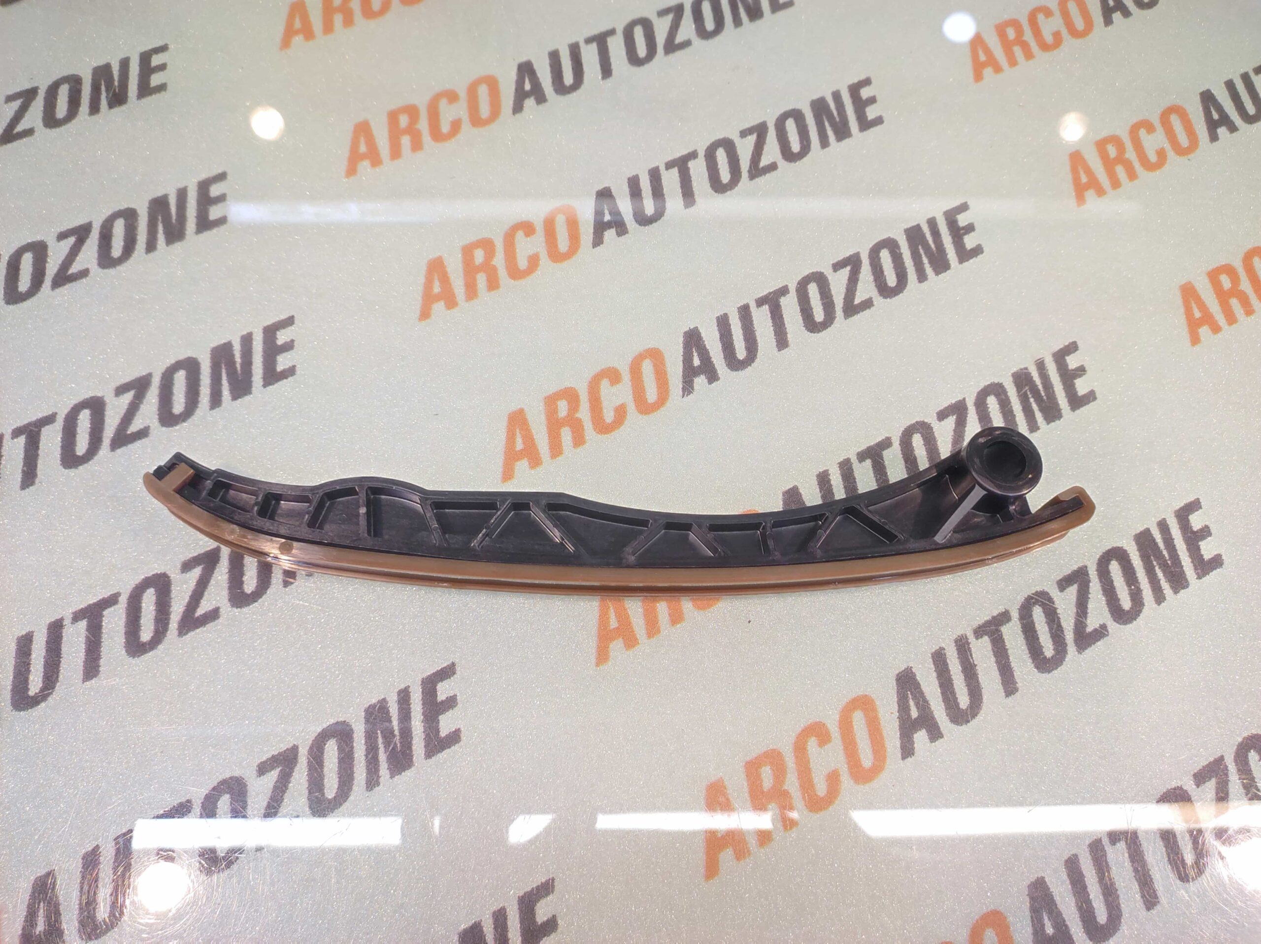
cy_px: 472
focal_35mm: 17
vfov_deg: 74.7
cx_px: 630
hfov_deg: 91.1
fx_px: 619
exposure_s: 1/33
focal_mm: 4.74
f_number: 1.79
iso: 1071
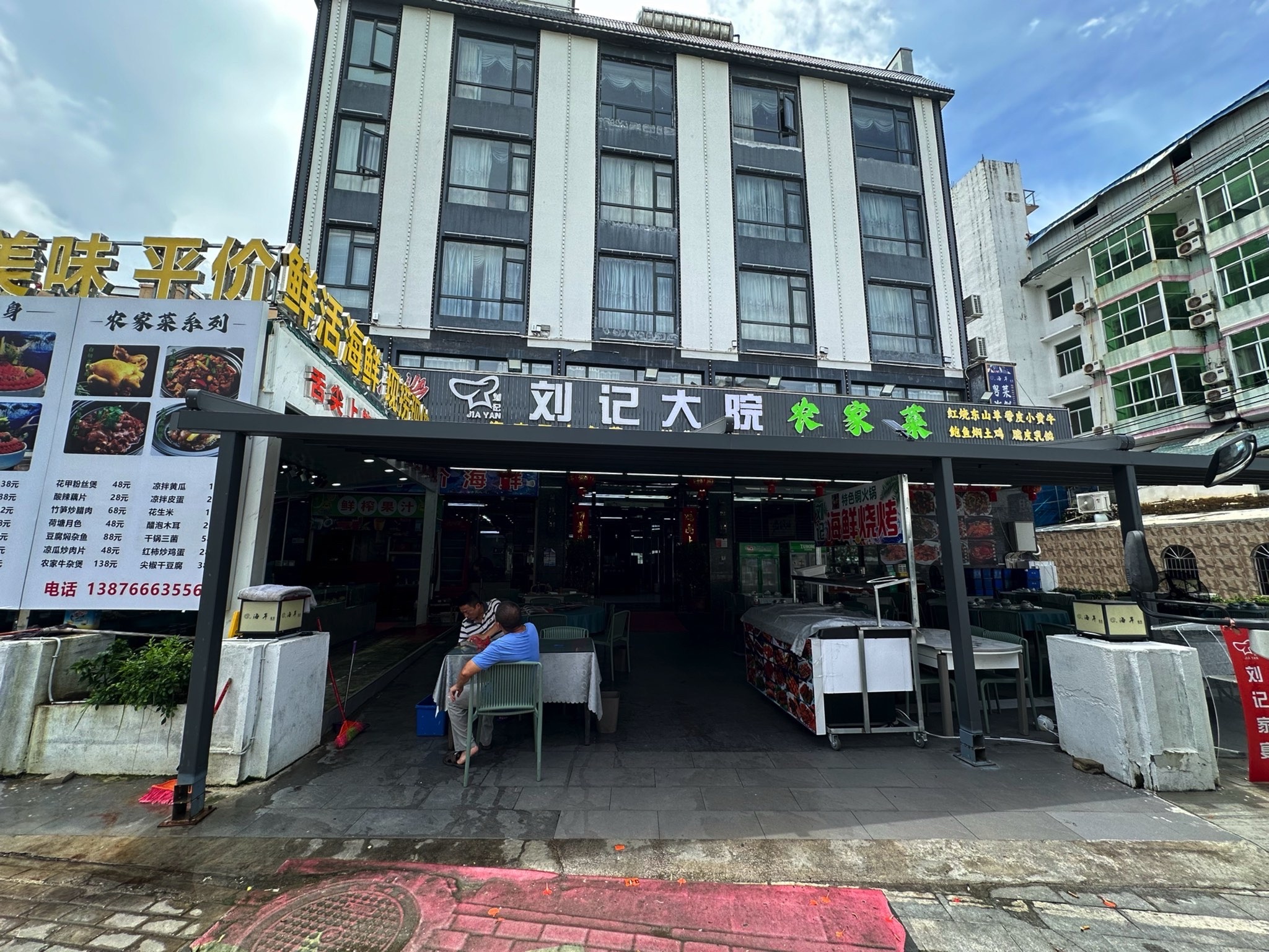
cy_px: 476
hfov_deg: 102.1
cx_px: 634
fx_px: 513
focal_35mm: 14
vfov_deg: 85.7
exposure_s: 1/615
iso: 40
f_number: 2.2
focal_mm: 2.22
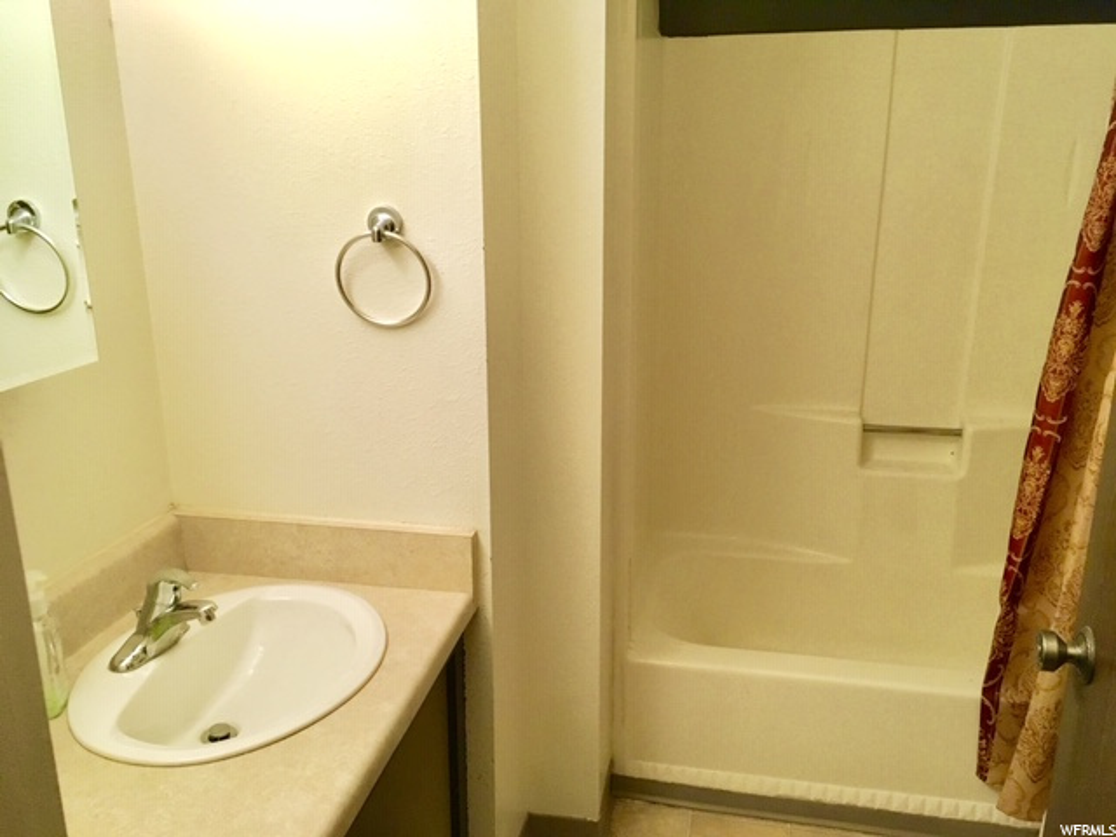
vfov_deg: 48.2
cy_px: 418
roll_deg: +1.2
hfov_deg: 61.7
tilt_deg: -16.2
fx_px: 935
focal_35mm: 29
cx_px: 558
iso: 125
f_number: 2.2
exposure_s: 1/30
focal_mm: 4.15
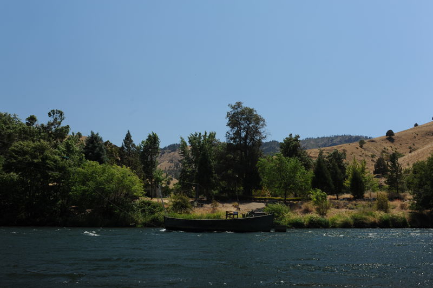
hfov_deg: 54.5
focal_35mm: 35
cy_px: 144
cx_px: 216
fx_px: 421
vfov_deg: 37.8
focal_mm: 35
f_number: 9
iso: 200
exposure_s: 1/320
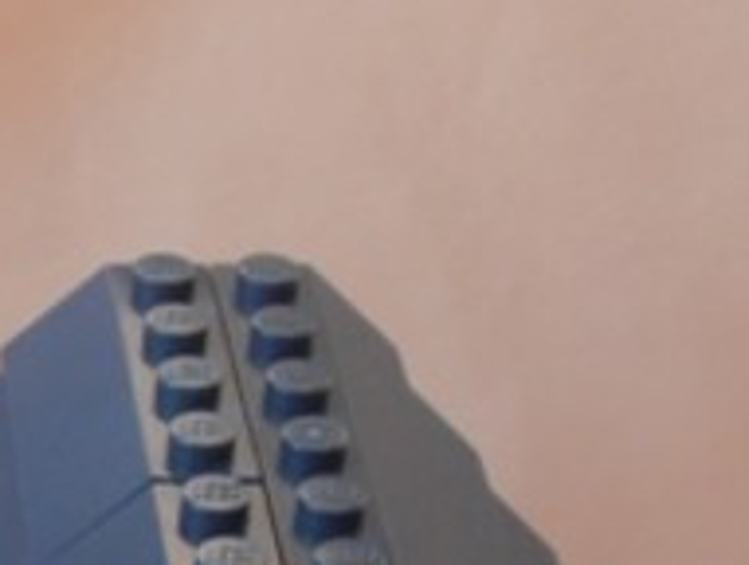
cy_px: 1002
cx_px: -294
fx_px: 3772
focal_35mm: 174
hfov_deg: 11.0
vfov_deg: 8.3
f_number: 3.9
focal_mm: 6.61
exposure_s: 1/50
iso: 80
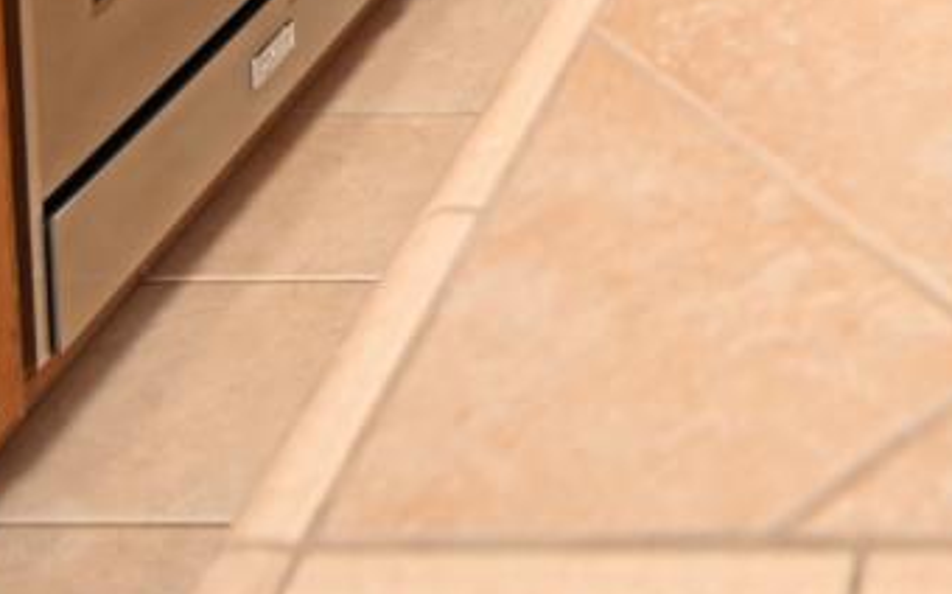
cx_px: 1030
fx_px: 1633
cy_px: -754
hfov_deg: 29.5
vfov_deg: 14.8
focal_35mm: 63
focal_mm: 14
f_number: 4
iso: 560
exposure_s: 1/60
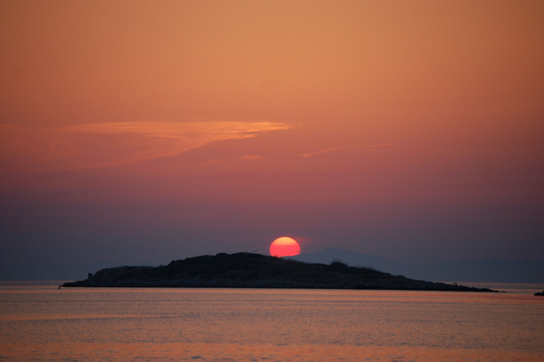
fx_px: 3057
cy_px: 181
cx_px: 272
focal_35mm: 202
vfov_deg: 6.8
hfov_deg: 10.2
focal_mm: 135
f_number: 5
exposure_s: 1/800
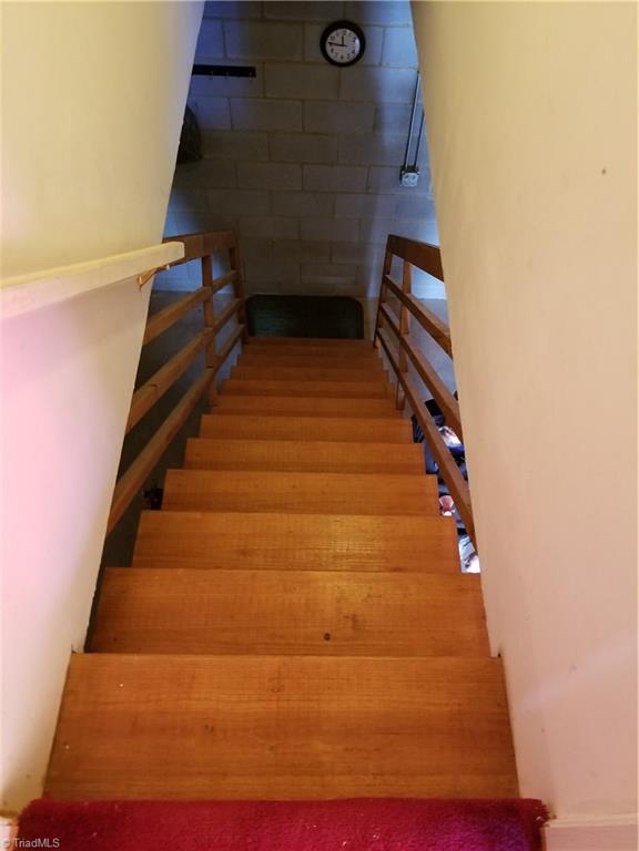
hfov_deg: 53.1
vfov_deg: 67.3
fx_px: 640
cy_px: 426
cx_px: 320
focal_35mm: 26
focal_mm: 4.25
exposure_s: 1/12
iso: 200
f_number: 1.7
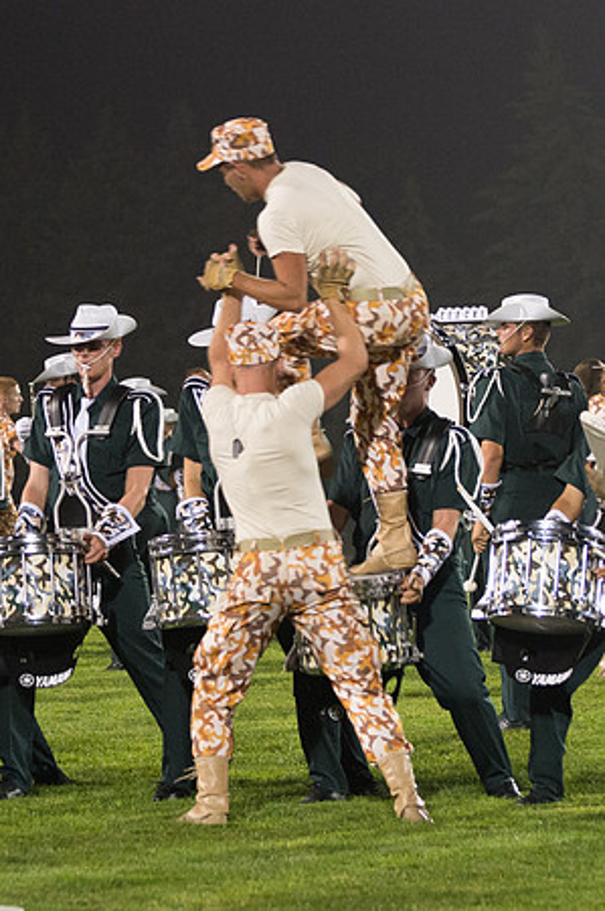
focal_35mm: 222
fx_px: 5618
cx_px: 111
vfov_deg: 9.3
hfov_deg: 6.2
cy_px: 404
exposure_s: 1/160
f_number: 4.5
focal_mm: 98
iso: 4000
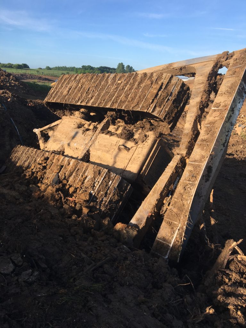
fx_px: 275
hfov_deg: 48.2
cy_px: 164
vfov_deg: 61.7
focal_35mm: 29
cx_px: 123
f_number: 2.2
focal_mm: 4.15
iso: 25
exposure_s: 1/962
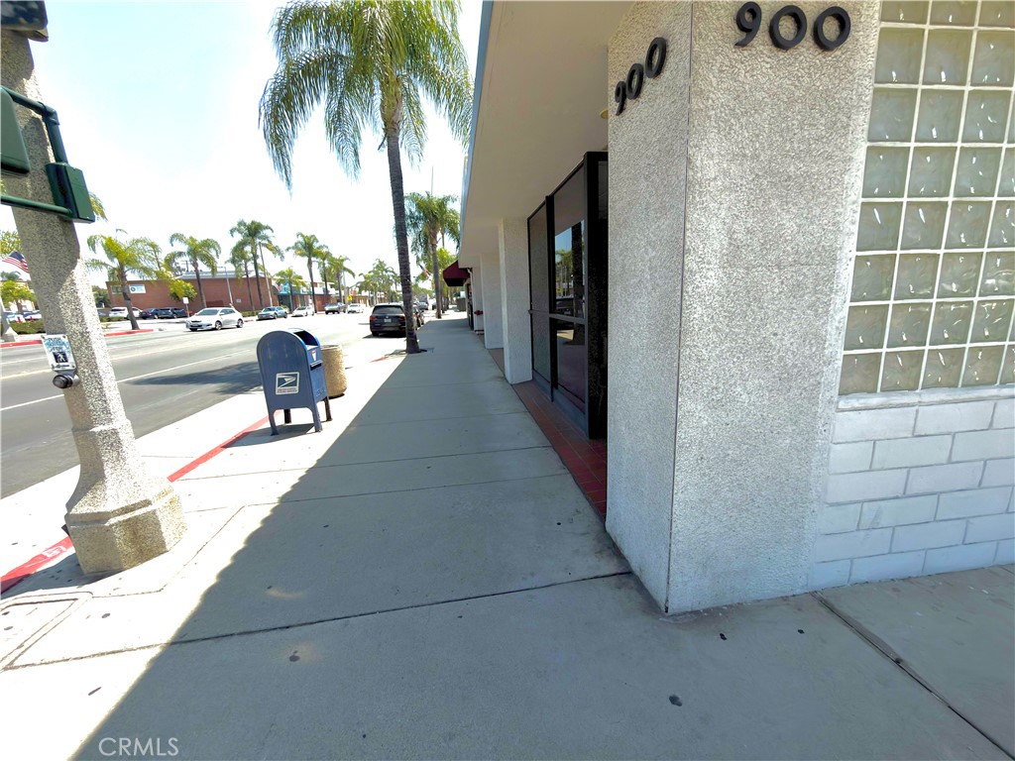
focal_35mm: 14
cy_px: 380
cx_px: 508
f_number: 2.2
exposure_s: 1/1792
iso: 16
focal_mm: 2.22
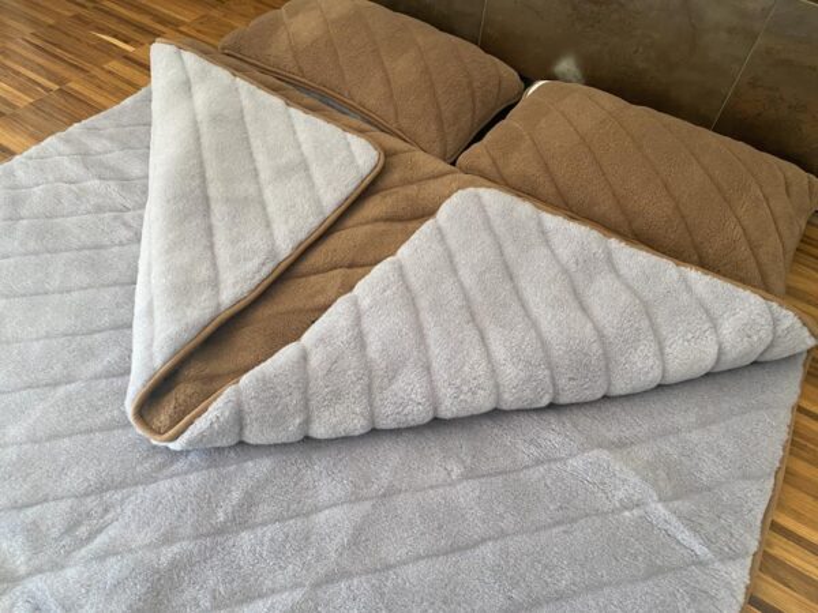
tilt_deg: -48.6
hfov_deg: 67.3
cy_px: 306
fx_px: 614
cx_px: 409
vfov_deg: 53.1
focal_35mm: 26
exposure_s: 1/60
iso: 160
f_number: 1.8
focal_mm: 4.25
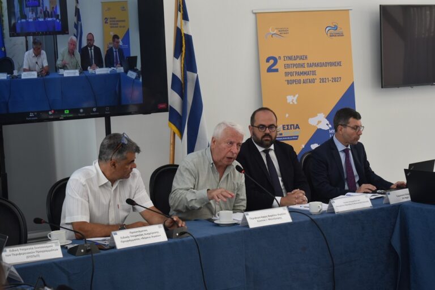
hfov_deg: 28.1
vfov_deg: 18.9
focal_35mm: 72
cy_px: 145
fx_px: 870
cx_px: 218
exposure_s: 1/100
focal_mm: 48
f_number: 5.3
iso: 400
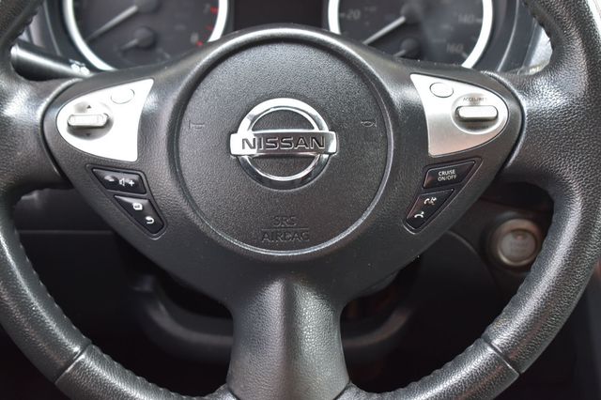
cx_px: 300
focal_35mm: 78
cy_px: 200
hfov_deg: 26.0
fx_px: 1301
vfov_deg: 17.5
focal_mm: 52
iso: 400
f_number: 6.3
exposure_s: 1/15
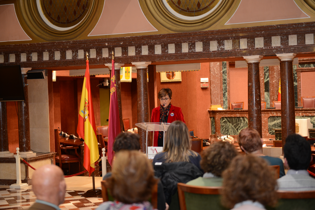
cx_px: 158
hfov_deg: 28.8
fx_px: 612
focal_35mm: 70
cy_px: 105
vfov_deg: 19.5
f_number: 2.8
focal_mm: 70
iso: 800
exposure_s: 1/30
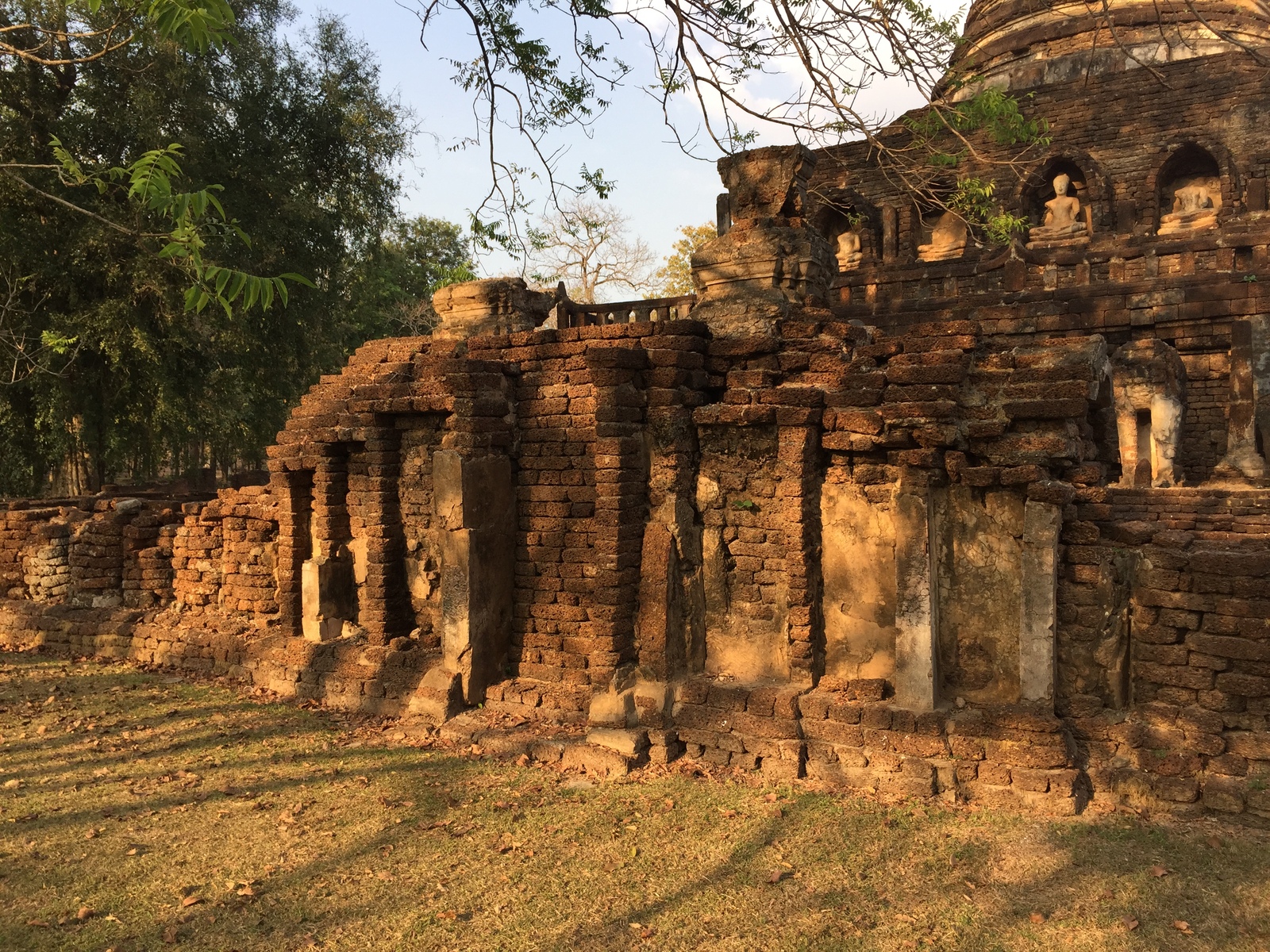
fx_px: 1064
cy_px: 476
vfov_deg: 48.2
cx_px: 635
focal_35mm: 29
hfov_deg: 61.7
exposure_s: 1/501
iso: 32
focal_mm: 4.15
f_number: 2.2
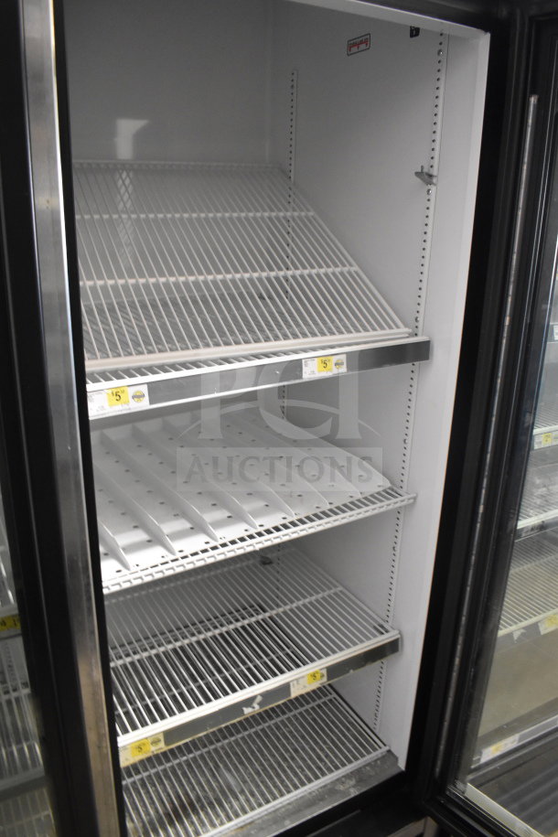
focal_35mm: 27
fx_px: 628
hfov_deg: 47.9
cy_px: 418
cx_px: 279
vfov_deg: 67.4
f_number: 3.5
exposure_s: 1/30
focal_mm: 18
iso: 2800
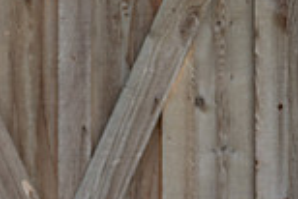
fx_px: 3944
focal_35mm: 476
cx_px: -257
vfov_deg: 2.9
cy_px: 331
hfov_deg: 4.3
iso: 125
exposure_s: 1/250
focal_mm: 116
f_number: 4
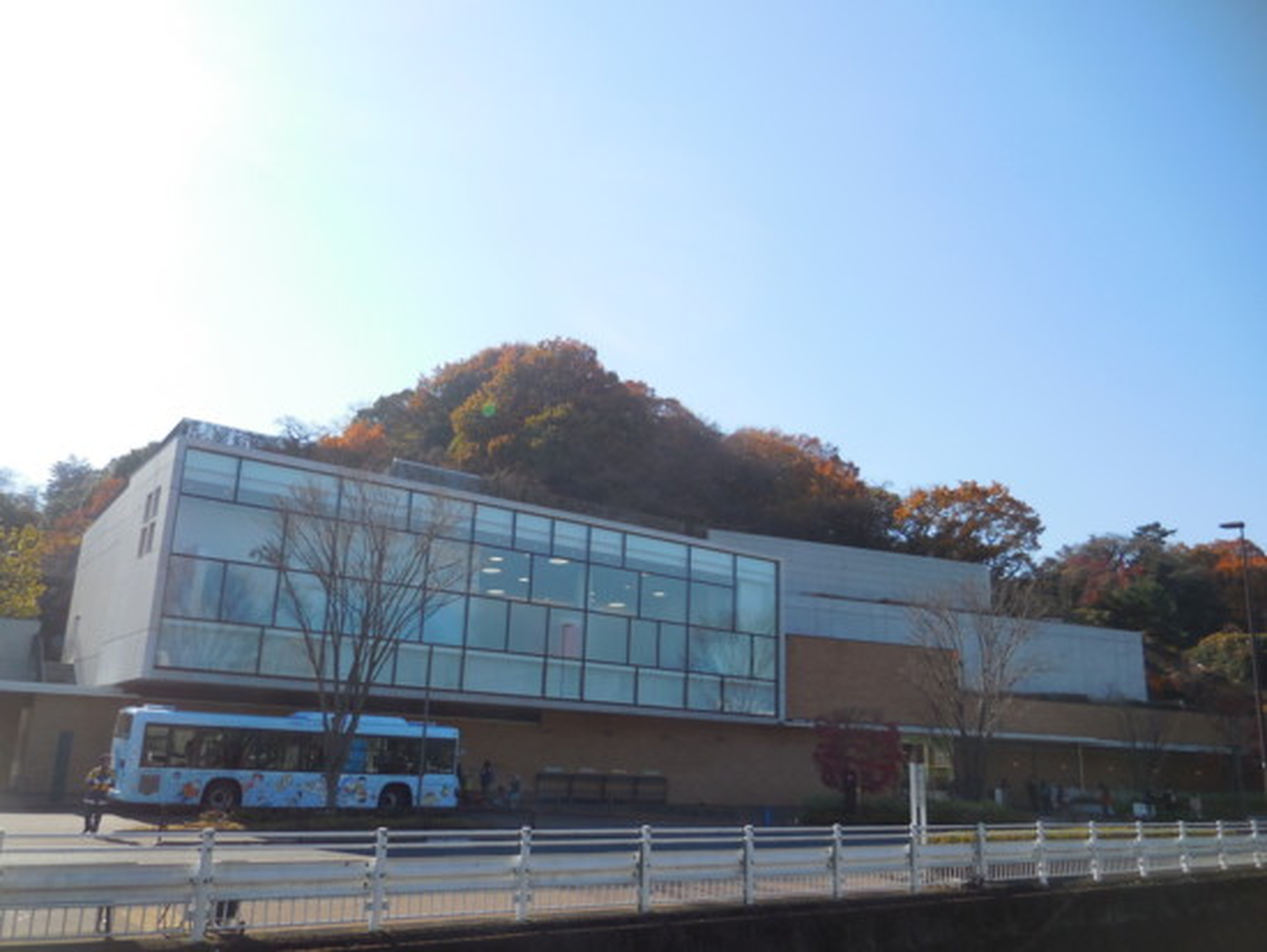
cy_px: 476
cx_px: 634
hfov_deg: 63.4
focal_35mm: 28
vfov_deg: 49.8
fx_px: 1025
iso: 125
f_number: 3.5
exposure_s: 1/1000
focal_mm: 5
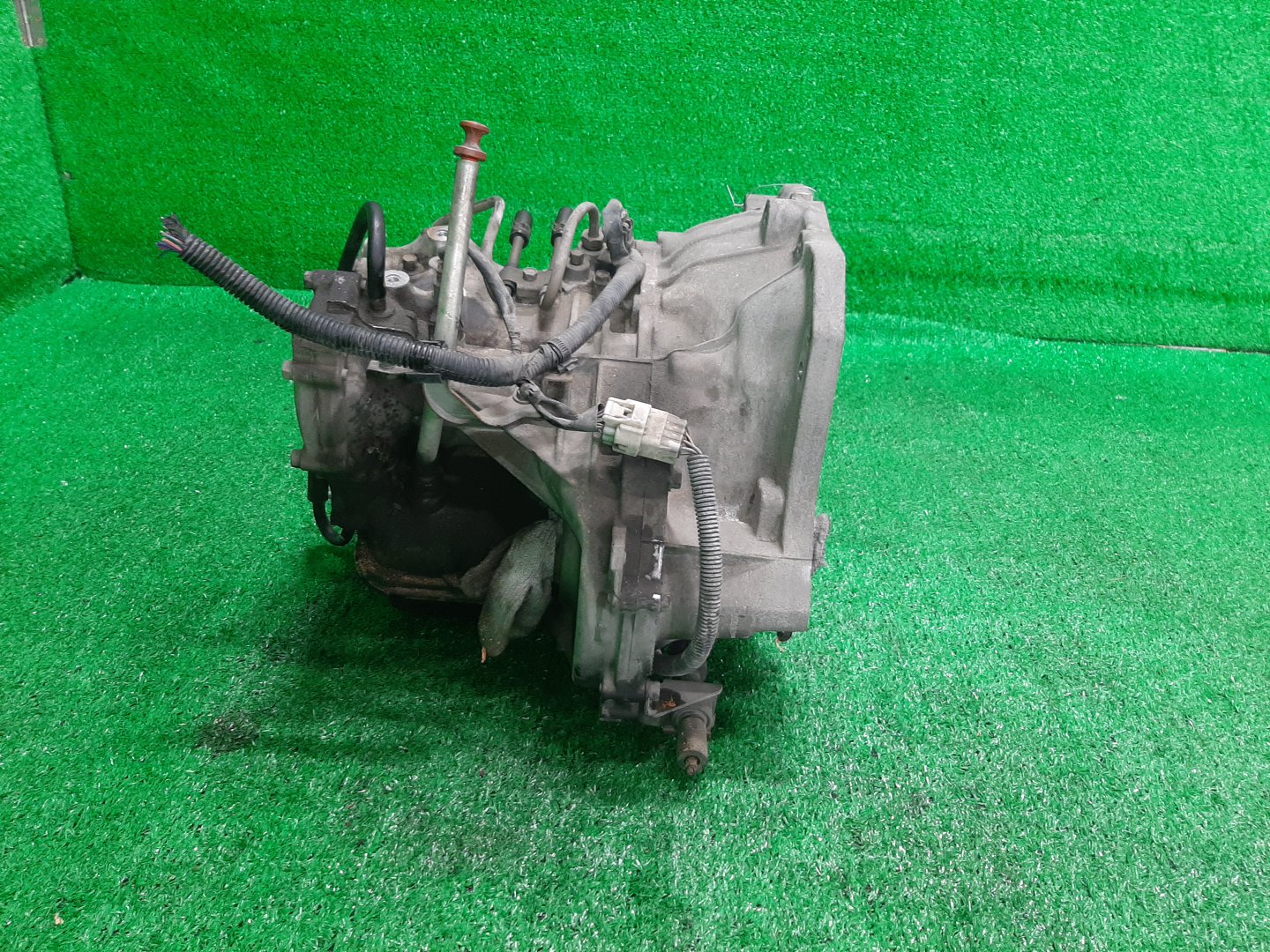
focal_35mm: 26
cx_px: 635
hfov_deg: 67.3
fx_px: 954
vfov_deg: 53.1
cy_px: 476
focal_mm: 3.93
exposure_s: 1/50
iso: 147
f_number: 1.7
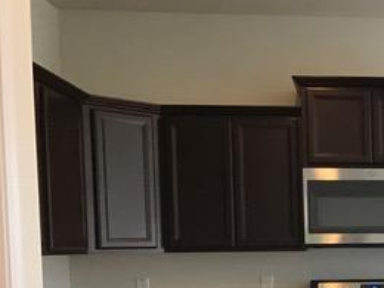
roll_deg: +0.3
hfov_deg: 25.4
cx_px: 456
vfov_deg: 20.6
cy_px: 294
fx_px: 765
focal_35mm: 69
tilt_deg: -3.0
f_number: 1.8
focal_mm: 3.99
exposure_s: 1/30
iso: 32
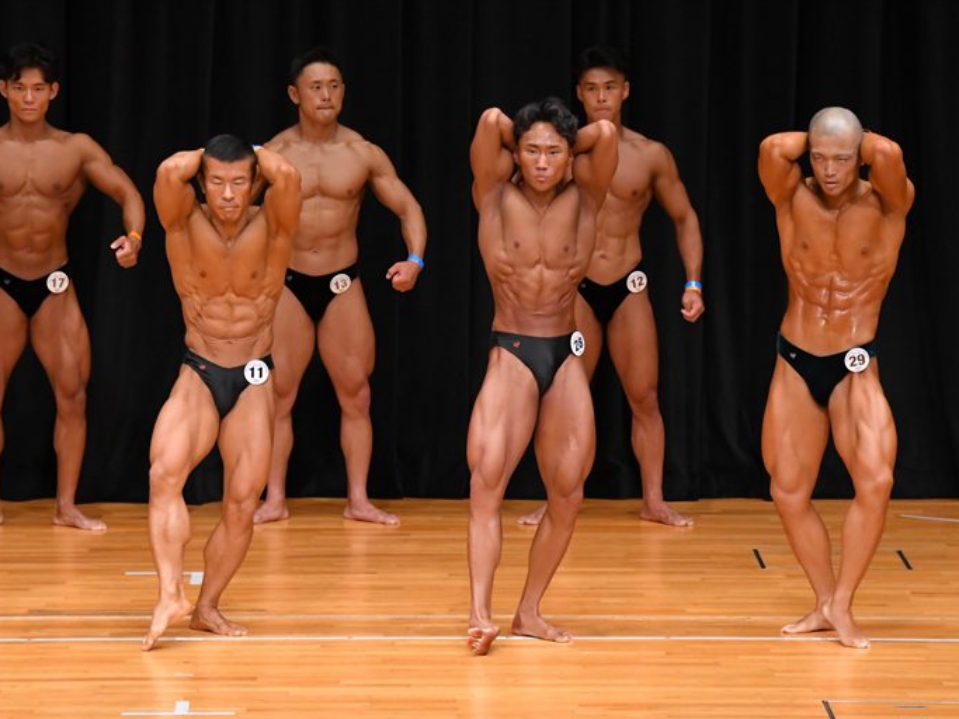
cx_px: 460
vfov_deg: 5.3
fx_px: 7700
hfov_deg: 7.1
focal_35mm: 278
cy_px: 361
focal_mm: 170
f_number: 5.6
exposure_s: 1/400
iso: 4000
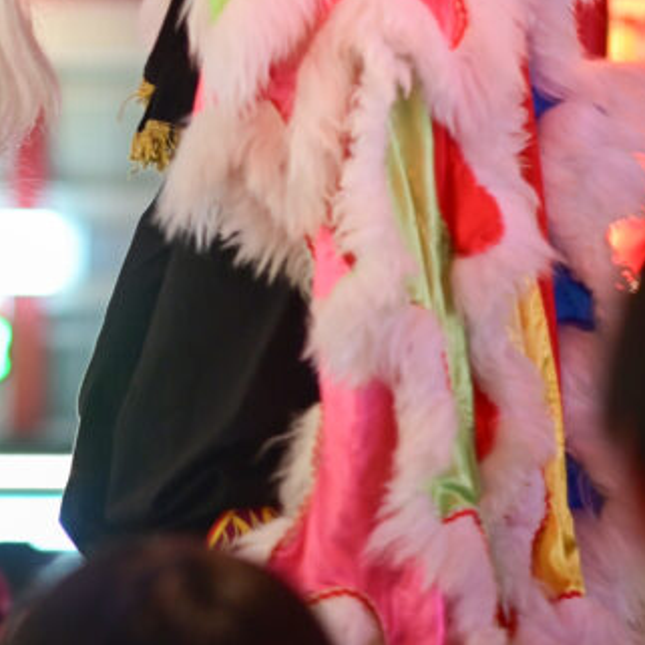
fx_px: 5987
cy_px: -60
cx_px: 7
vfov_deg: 6.1
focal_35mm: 284
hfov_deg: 6.1
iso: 1400
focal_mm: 105
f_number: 2.5
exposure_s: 1/125
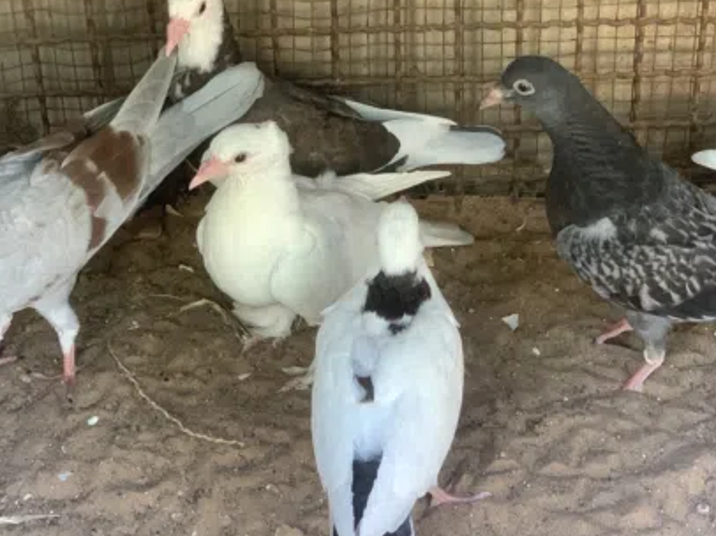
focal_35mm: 82
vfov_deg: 17.9
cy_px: 203
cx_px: 339
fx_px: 1695
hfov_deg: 23.8
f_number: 2.4
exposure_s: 1/60
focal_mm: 6
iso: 160
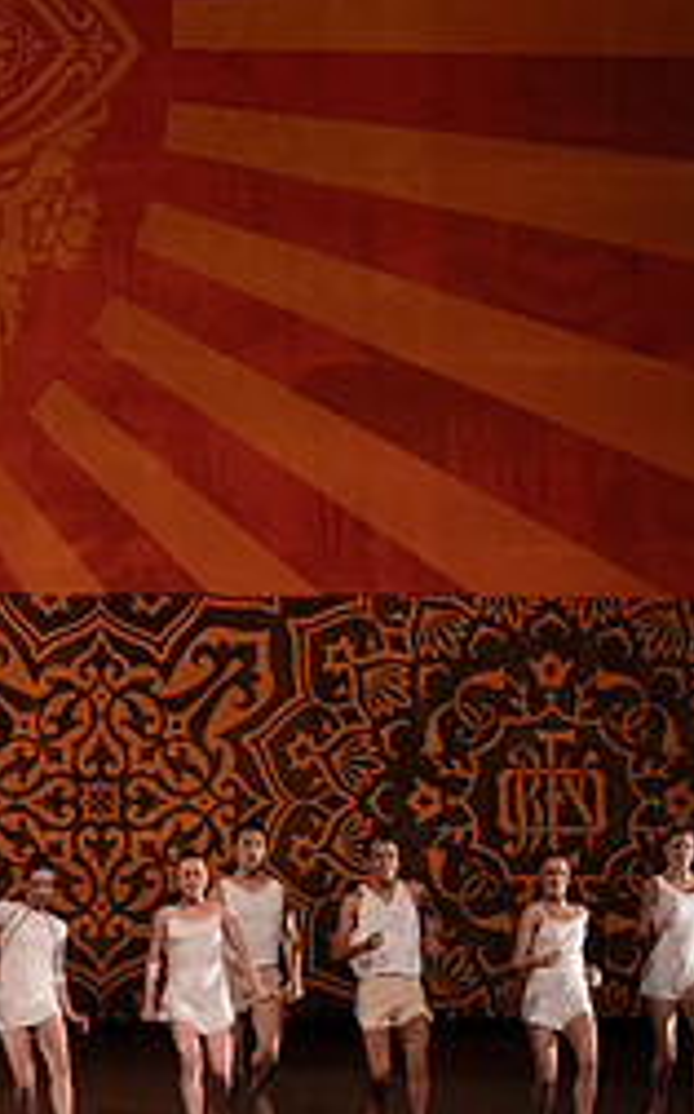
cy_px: 564
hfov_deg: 5.5
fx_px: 7128
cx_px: -137
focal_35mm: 235
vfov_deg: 8.9
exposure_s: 1/400
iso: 6400
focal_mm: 100
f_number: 6.3
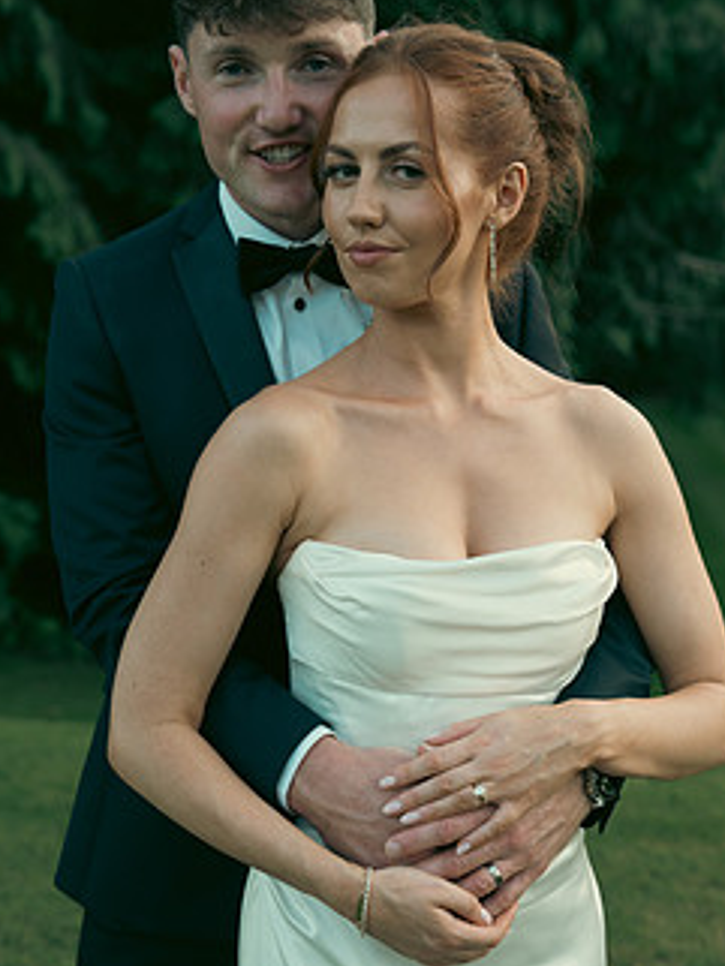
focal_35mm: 62
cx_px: 379
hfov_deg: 23.7
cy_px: 509
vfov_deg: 31.2
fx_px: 1730
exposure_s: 1/250
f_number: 3.5
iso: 640
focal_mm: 46
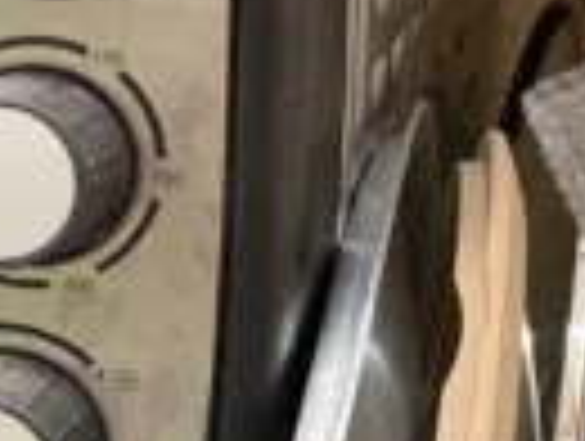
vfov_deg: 12.6
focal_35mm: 118
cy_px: 288
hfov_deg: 13.7
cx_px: -652
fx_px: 1998
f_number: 1.78
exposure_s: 1/49
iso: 800
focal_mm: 6.76
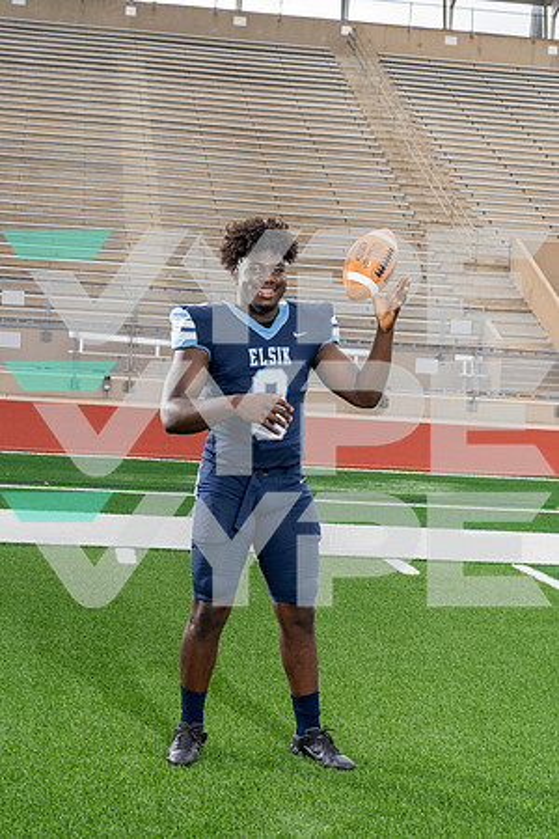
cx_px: 280
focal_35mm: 64
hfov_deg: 21.2
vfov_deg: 31.4
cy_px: 420
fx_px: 1491
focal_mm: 64
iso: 320
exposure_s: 1/250
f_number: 8
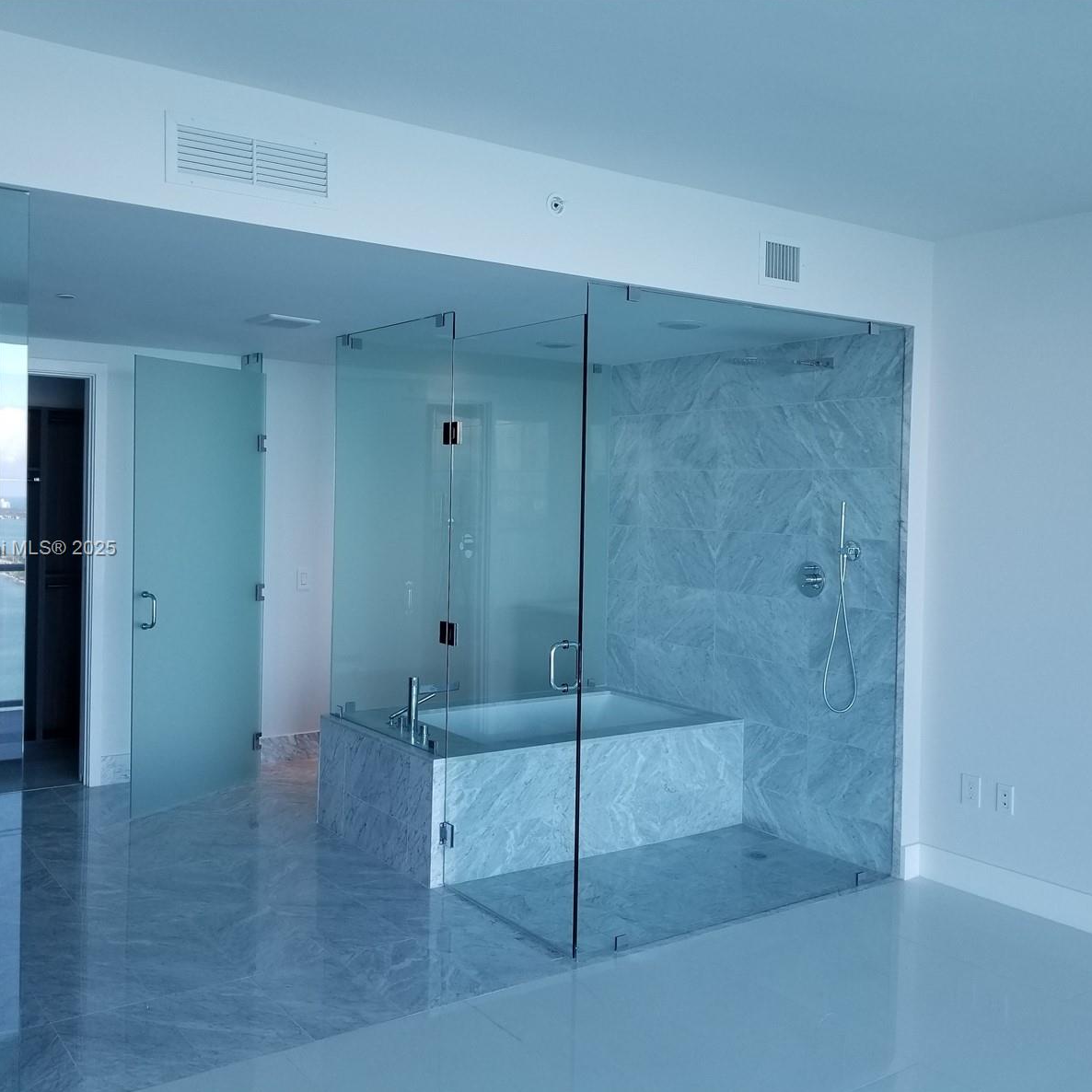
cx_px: 558
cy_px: 550
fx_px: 1106
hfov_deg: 52.5
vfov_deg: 52.5
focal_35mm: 31
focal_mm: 4.25
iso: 80
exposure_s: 1/120
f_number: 1.7
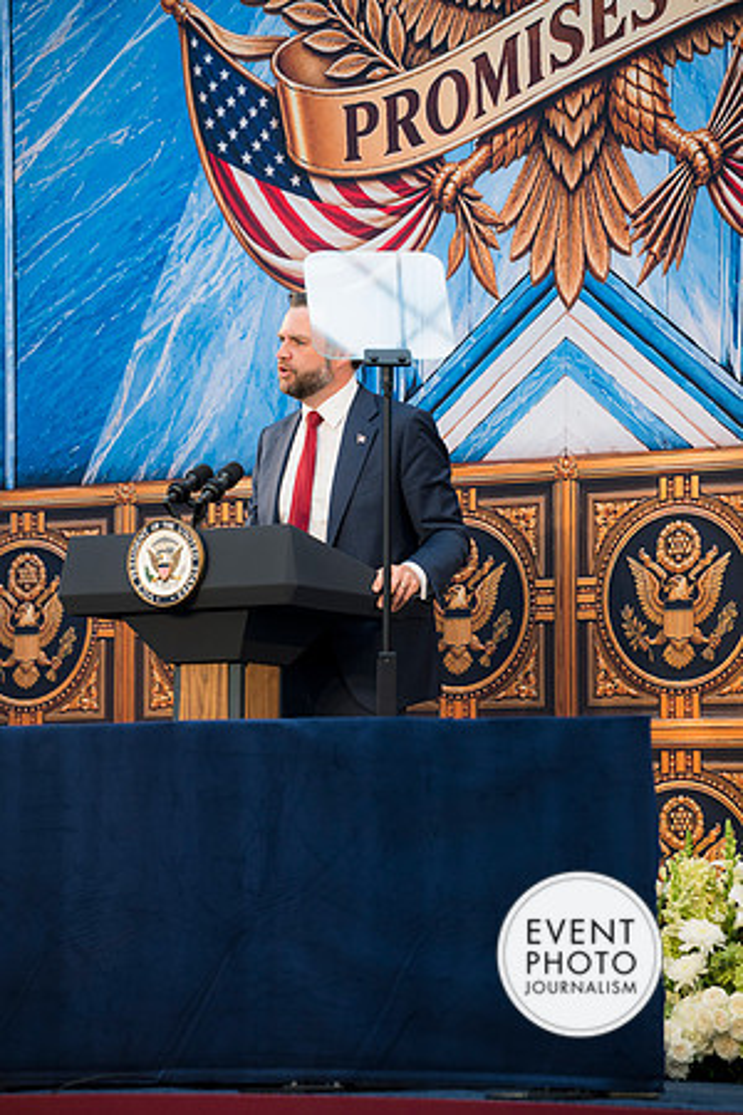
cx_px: 372
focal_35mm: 150
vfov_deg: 13.7
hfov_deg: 9.1
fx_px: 4643
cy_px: 558
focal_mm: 150
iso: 450
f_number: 4
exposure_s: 1/160
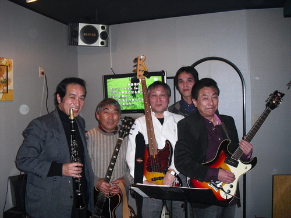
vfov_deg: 39.7
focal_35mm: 36
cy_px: 109
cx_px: 146
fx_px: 303
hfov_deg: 51.4
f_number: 3.1
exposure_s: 1/60
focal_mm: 6.3
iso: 400
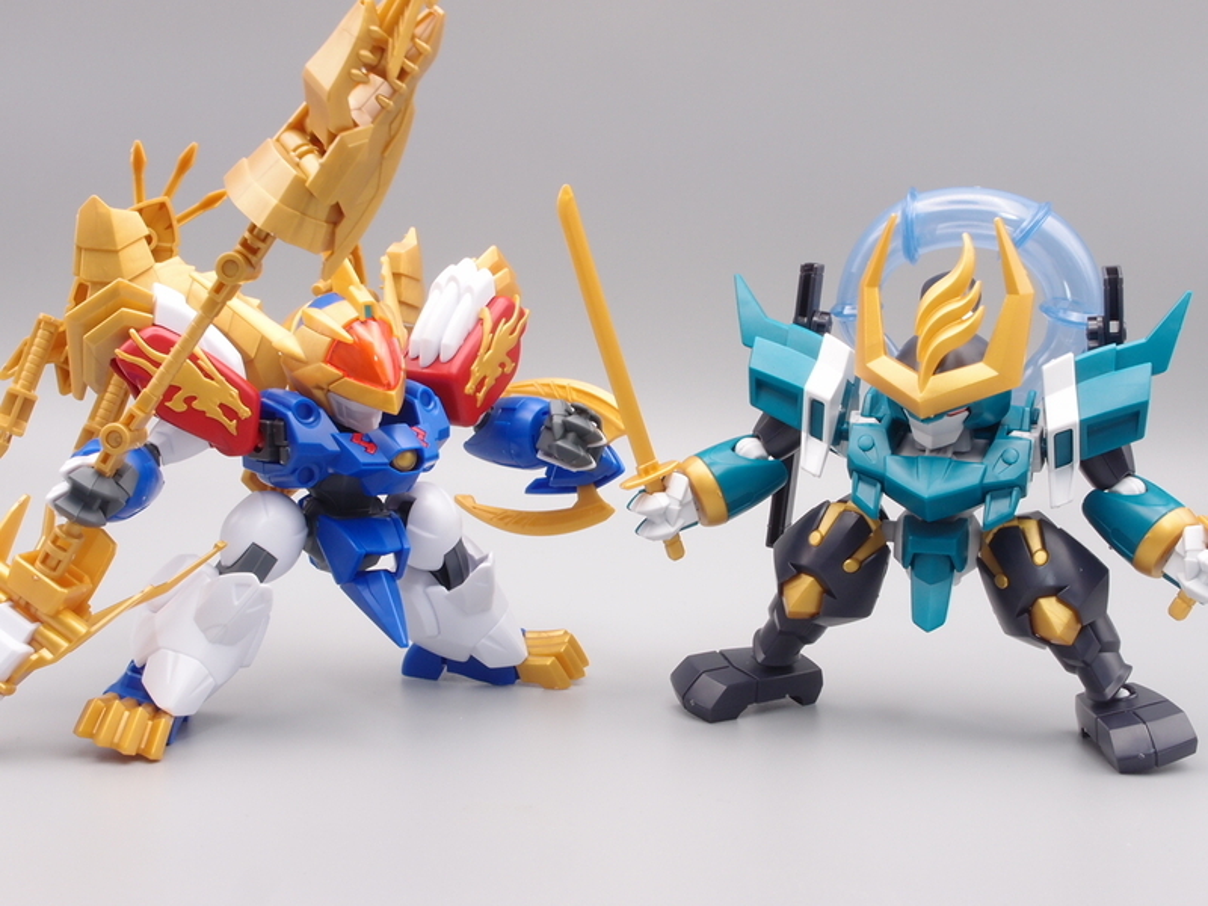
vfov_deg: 31.5
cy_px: 453
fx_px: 1605
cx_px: 604
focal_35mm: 46
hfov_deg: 41.2
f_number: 8
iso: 100
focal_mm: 9.87
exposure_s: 1/5
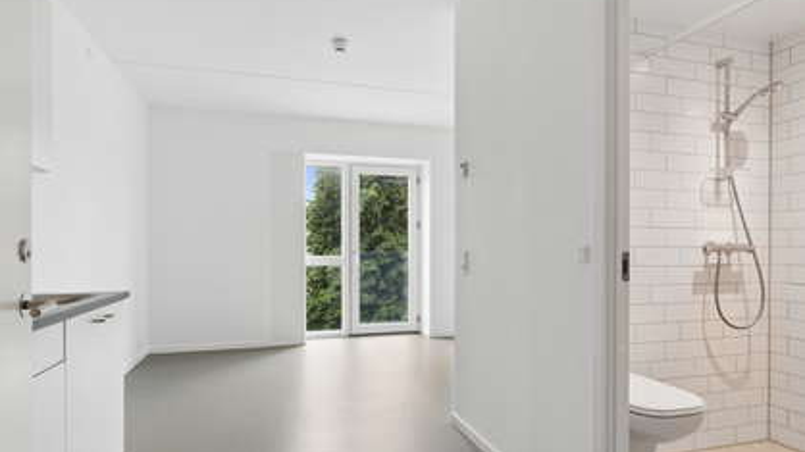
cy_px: 256
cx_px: 402
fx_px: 438
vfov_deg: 54.5
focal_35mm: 21
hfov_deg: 85.2
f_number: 8
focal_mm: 13
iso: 200
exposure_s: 1/25
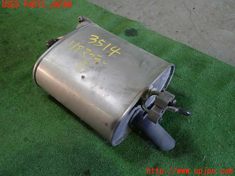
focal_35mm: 30
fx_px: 204
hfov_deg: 60.0
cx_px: 118
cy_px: 88
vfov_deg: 46.8
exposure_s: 1/30
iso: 250
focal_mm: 5.4
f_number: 2.3
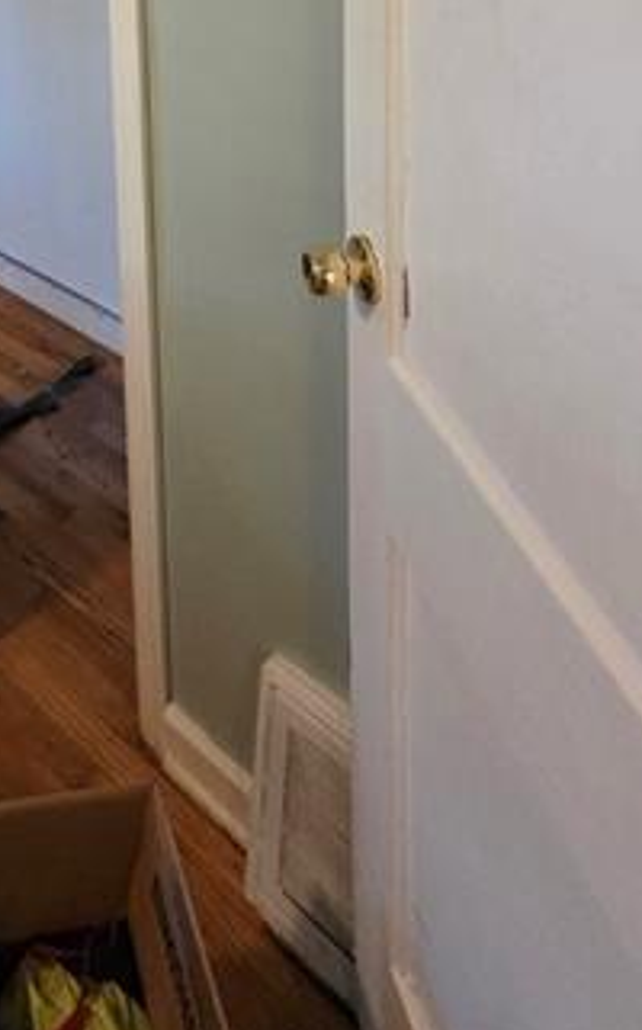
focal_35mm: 33
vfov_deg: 41.5
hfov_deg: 34.2
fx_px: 926
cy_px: -183
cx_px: -26
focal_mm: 2.2
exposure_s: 1/60
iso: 1000
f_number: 1.9
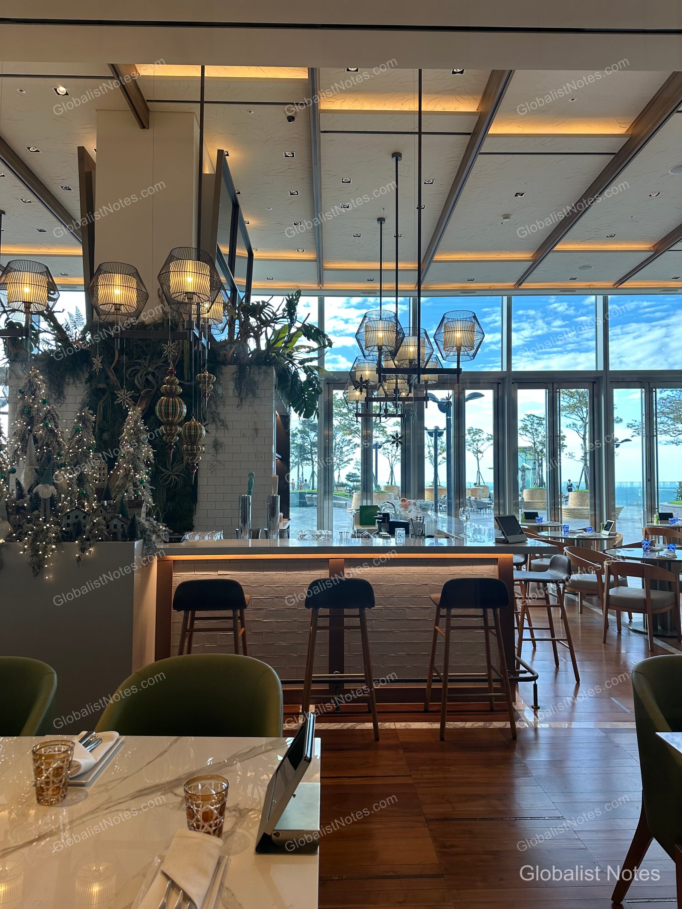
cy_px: 454
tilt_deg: +2.2
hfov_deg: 56.8
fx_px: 630
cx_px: 341
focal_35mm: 24
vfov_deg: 71.6
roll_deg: -1.5
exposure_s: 1/121
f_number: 1.78
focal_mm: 6.86
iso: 64
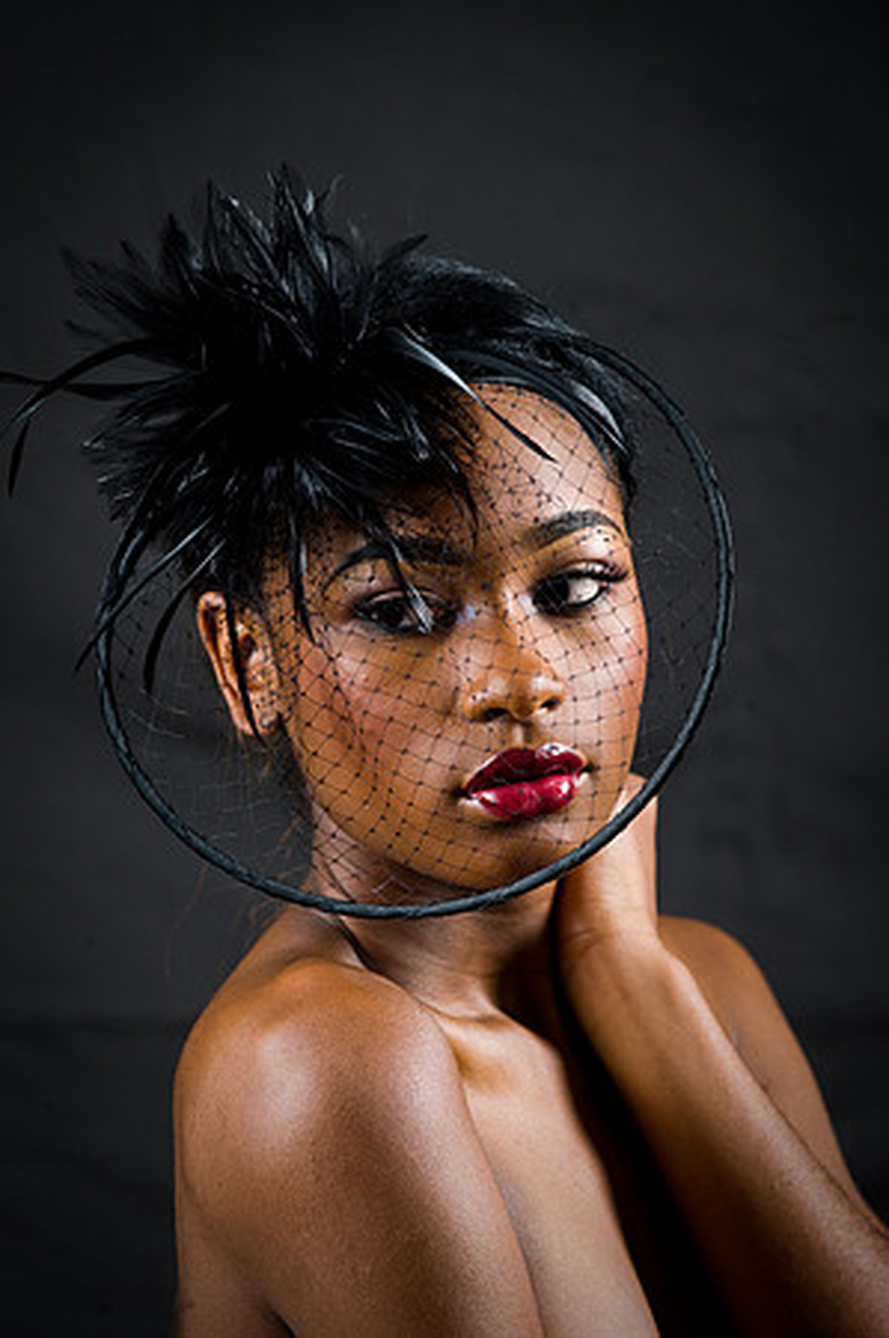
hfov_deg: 6.9
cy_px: 669
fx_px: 7425
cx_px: 444
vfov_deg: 10.3
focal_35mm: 200
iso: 320
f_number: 5.6
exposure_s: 1/125
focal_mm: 200
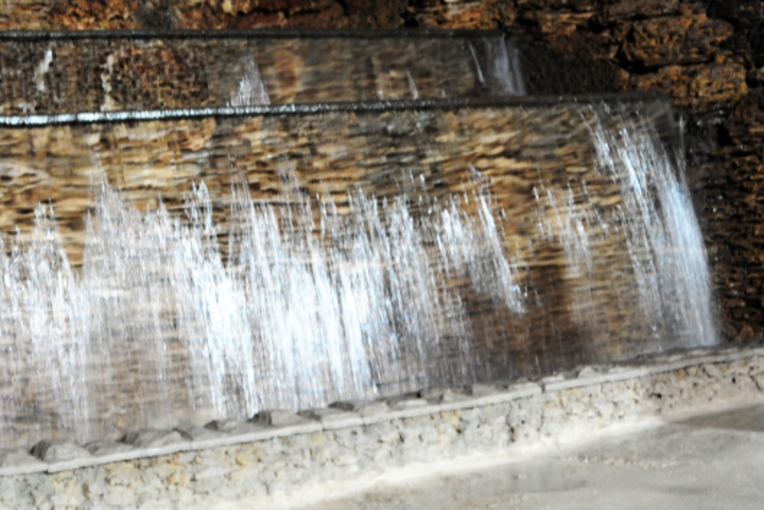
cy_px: 140
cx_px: 253
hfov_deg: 38.4
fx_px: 1083
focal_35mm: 51
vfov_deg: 26.2
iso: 320
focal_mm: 18
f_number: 4.5
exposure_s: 1
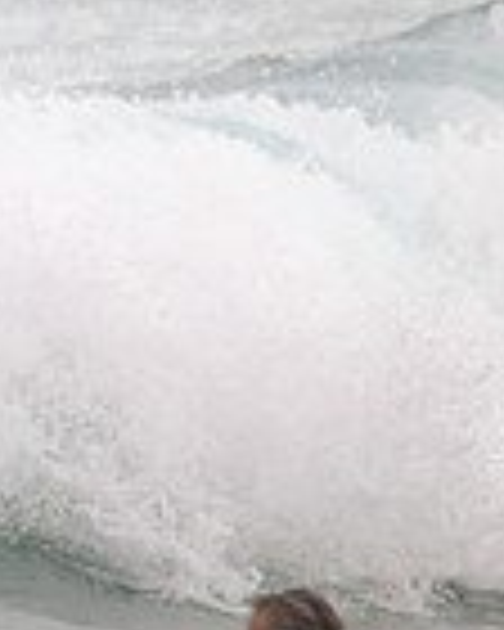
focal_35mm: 3116
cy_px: 196
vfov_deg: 0.6
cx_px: -747
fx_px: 58100
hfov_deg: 0.5
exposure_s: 1/320
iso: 2200
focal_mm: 800
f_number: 11
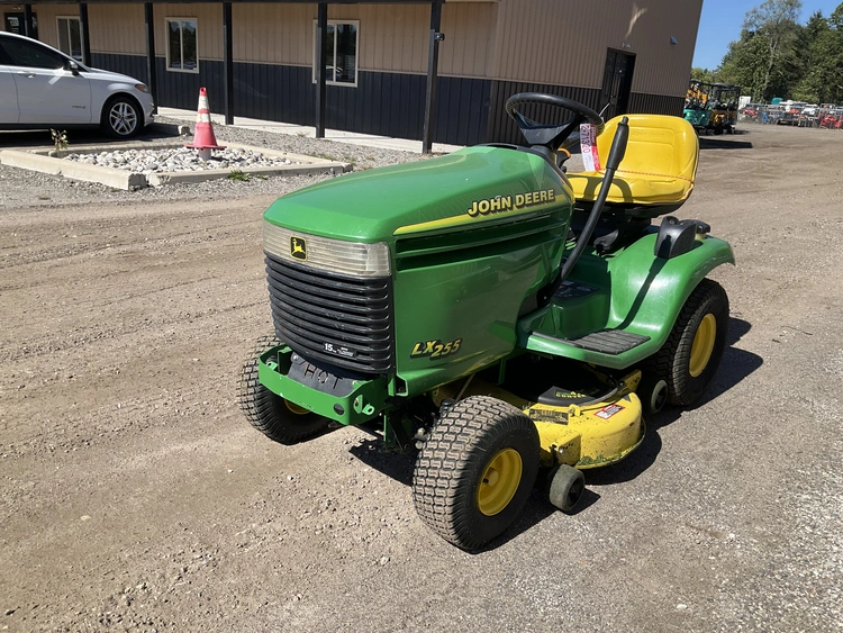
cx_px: 422
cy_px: 316
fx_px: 706
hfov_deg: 61.6
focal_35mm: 29
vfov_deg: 48.3
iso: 25
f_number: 1.8
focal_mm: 3
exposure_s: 1/1412
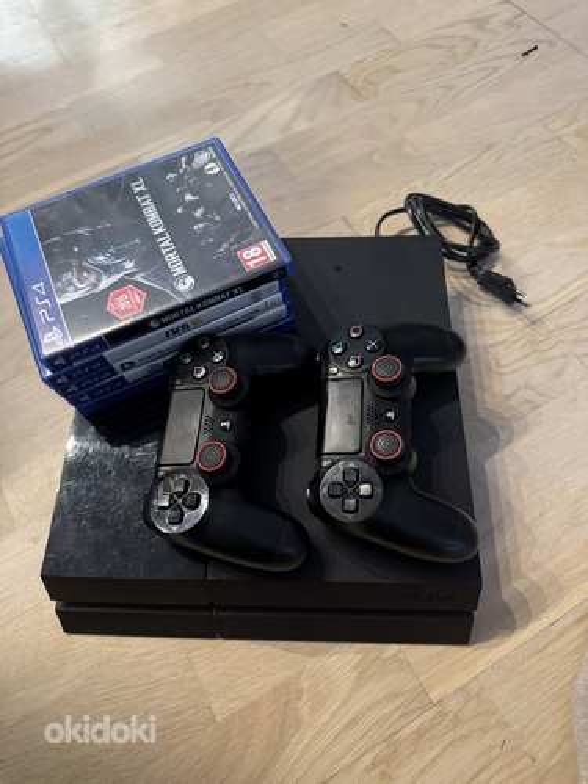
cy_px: 392
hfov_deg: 56.8
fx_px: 544
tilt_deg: -61.6
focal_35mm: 24
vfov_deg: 71.6
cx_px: 294
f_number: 1.78
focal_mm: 6.76
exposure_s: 1/33
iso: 1000
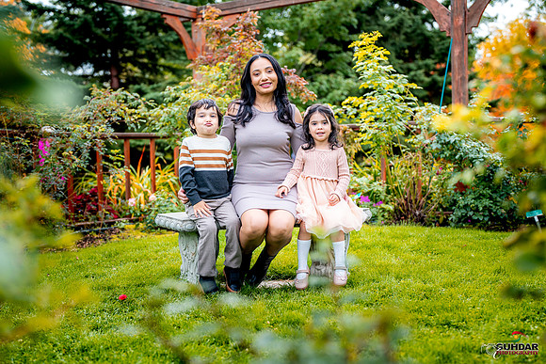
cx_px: 273
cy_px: 182
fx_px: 758
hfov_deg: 39.6
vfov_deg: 27.0
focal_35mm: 50
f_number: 2
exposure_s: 1/800
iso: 200
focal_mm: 50
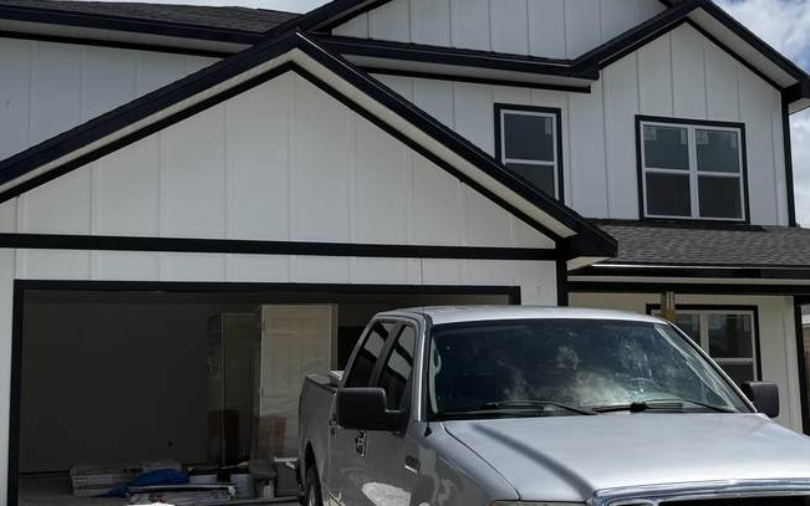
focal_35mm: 50
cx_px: 515
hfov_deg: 40.0
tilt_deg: +8.5
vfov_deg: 25.8
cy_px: 259
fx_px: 1104
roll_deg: +2.1
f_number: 1.78
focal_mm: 6.76
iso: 80
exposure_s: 1/10309
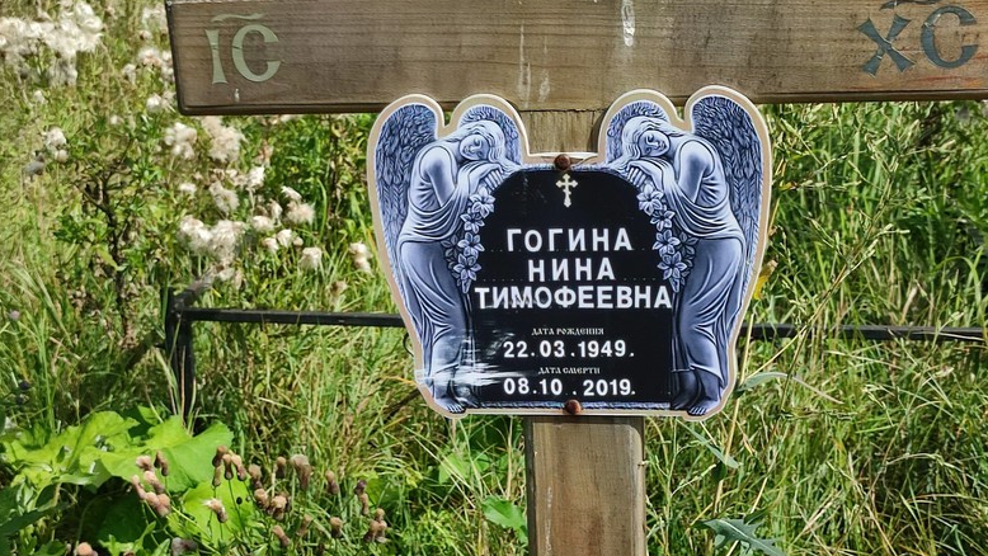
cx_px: 502
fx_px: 734
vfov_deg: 41.1
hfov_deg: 67.9
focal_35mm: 28
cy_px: 358
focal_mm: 6.04
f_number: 1.9
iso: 50
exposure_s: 1/561
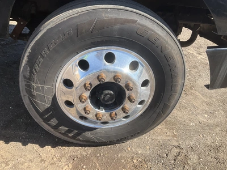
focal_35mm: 29
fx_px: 190
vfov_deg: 48.2
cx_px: 114
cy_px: 85
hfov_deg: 61.7
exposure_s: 1/642
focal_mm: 3
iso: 25
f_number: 1.8
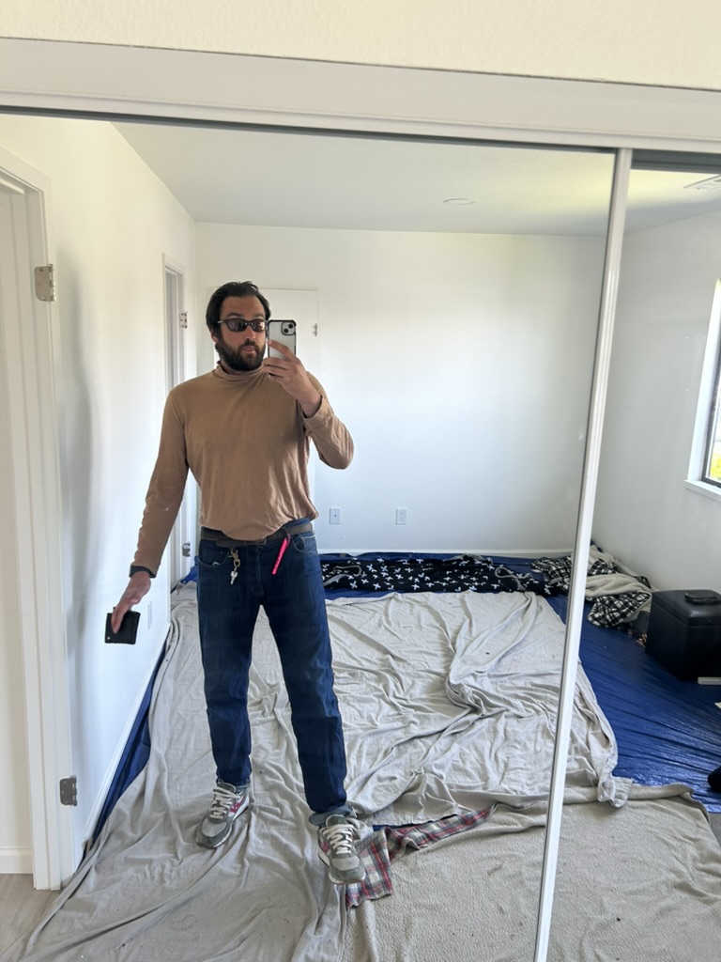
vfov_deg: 67.3
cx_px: 360
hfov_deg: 53.1
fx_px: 722
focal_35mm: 26
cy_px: 481
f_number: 1.5
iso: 80
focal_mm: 5.7
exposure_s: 1/121
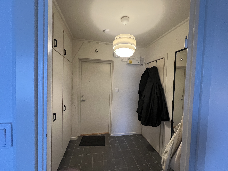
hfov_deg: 106.2
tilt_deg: -3.0
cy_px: 86
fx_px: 86
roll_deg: -1.5
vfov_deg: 89.9
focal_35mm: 13
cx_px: 114
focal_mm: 1.57
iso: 400
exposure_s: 1/50
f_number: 1.8
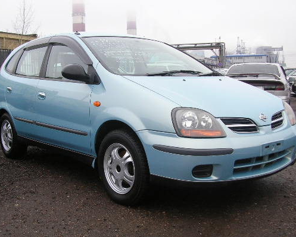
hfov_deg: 42.0
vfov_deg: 34.2
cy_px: 124
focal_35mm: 44
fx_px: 386
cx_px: 135
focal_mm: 5.8
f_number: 2.8
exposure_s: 1/177
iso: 50
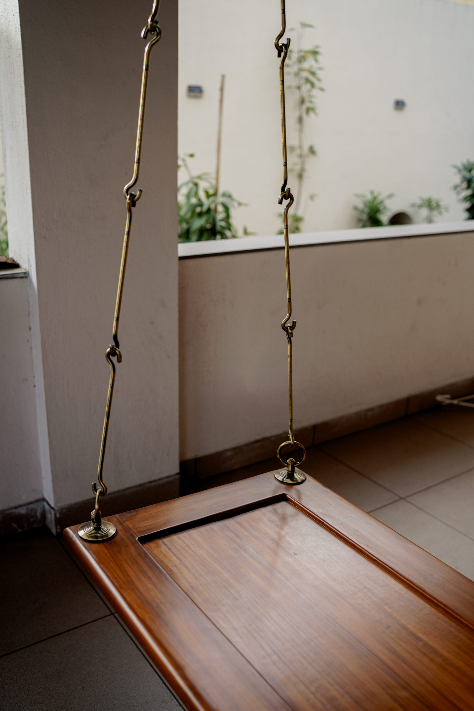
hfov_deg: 37.9
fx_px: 691
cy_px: 356
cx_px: 237
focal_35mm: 35
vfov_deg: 54.4
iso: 250
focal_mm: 35
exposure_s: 1/800
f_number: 2.2
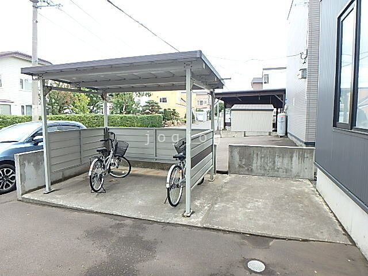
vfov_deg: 63.4
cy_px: 138
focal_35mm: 21
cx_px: 184
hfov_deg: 79.0
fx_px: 223
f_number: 3.5
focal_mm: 3.7
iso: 125
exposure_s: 1/80
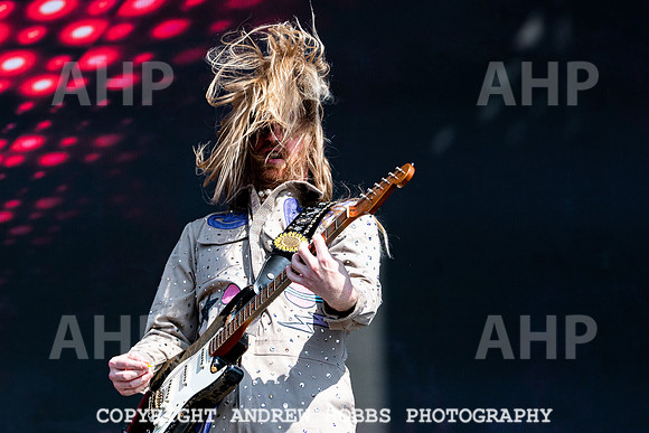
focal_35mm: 139
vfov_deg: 9.9
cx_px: 314
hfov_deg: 14.8
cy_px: 224
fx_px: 2500
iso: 200
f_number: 5
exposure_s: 1/2500
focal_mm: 92
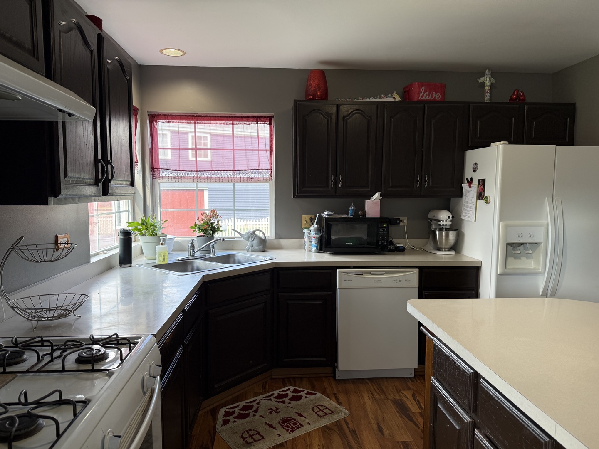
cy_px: 224
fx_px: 415
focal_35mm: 24
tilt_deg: -4.4
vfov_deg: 56.8
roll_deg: -0.4
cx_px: 300
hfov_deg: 71.6
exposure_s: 1/120
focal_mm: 6.76
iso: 125
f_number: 1.78
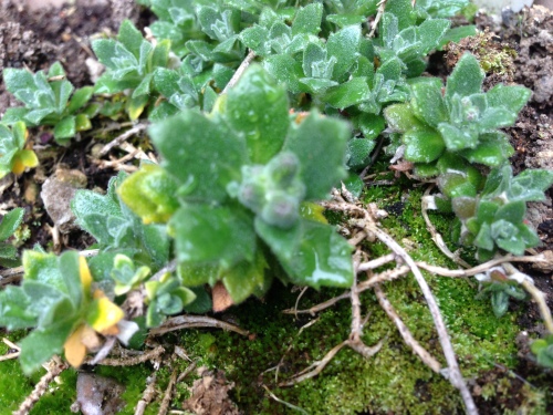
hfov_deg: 55.4
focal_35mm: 33
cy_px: 208
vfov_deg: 42.9
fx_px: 527
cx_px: 276
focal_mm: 4.13
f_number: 2.4
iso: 80
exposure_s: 1/20
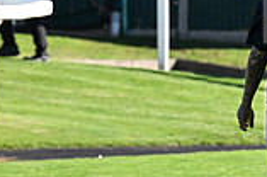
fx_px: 5485
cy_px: 31
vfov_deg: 1.8
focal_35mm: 741
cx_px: 483
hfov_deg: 2.8
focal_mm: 200
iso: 400
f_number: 5.6
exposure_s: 1/1000
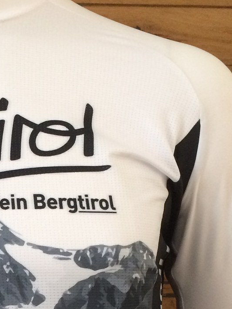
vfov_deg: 21.4
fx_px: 787
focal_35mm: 88
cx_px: -23
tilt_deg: -2.3
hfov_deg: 16.3
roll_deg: -0.7
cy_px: 313
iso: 250
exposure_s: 1/33
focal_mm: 4.15
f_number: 2.2
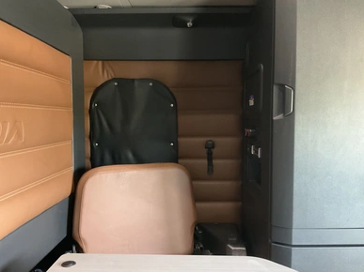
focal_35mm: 30
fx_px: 315
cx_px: 187
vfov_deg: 46.8
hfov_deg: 60.0
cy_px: 137
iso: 400
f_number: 1.8
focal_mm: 3
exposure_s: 1/30
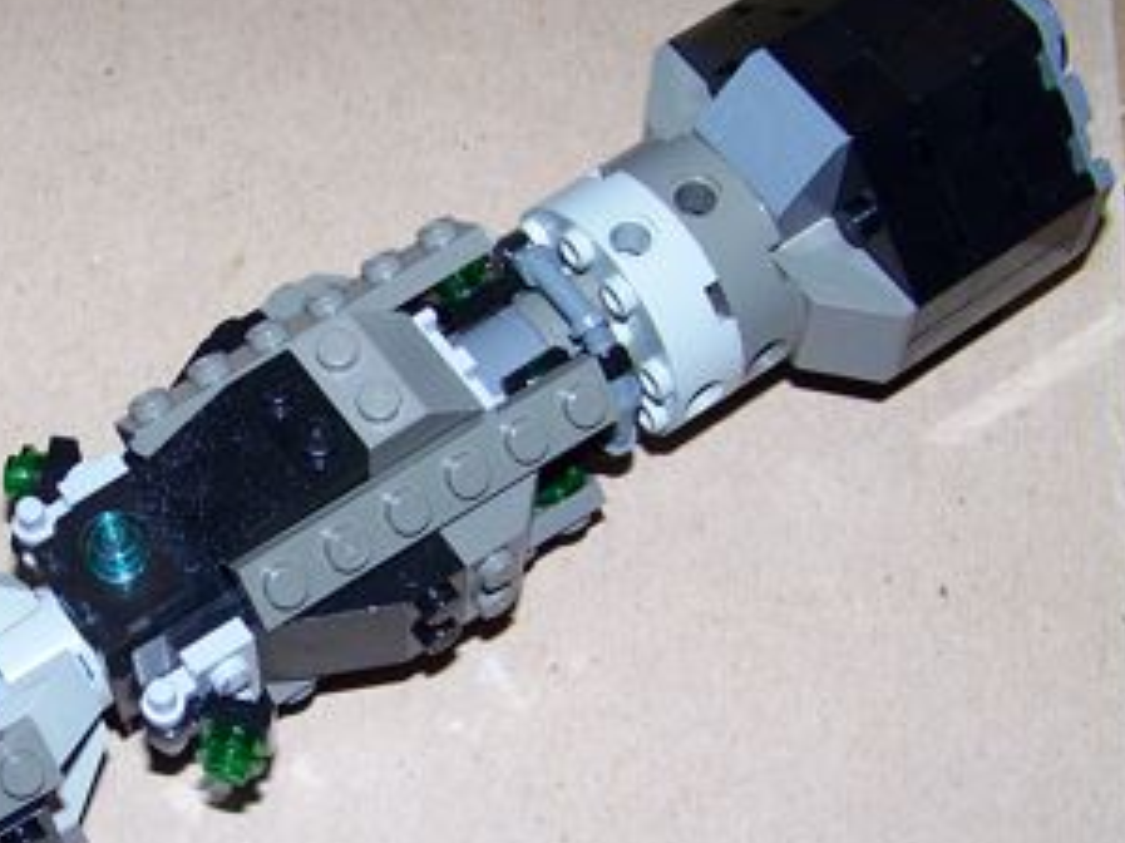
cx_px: 184
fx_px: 2501
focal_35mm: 77
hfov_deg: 24.8
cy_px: 572
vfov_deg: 19.1
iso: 64
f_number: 2.8
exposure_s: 1/30
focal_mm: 5.85
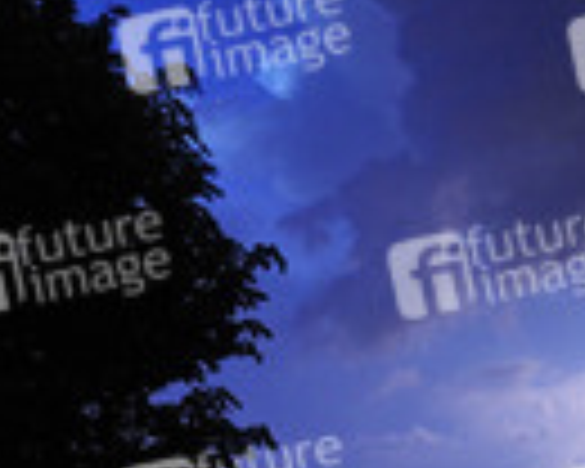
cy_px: 378
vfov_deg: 16.2
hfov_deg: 20.1
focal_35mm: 94
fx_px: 1627
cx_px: 115
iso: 1000
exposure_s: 2.5
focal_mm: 29
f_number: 2.8
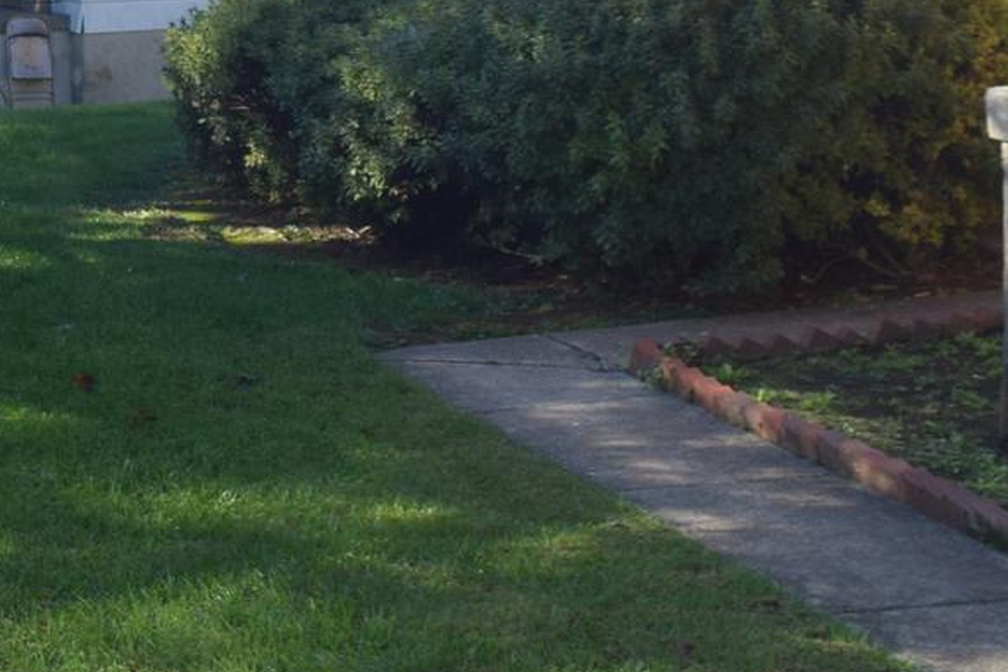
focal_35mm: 126
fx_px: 3528
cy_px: 53
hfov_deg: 15.6
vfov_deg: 10.8
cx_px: -219
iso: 100
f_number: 7.1
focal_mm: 24
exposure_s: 1/200
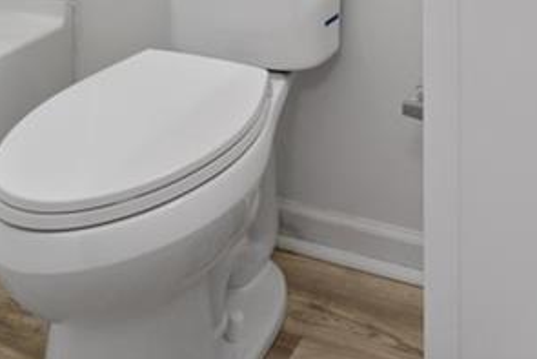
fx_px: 776
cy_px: -255
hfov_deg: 37.7
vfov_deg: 20.1
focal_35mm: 52
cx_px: 360
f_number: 4
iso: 200
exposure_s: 1/10
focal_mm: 10
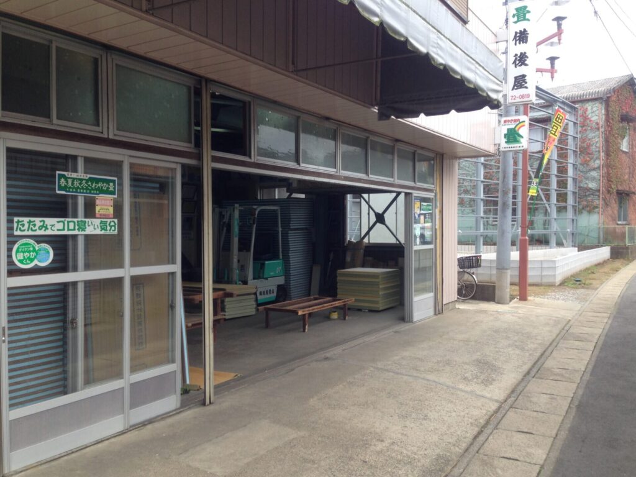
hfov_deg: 55.4
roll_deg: -0.2
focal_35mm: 33
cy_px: 238
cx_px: 318
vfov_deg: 42.9
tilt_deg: -1.4
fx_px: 606
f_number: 2.4
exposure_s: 1/190
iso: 50
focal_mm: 4.12
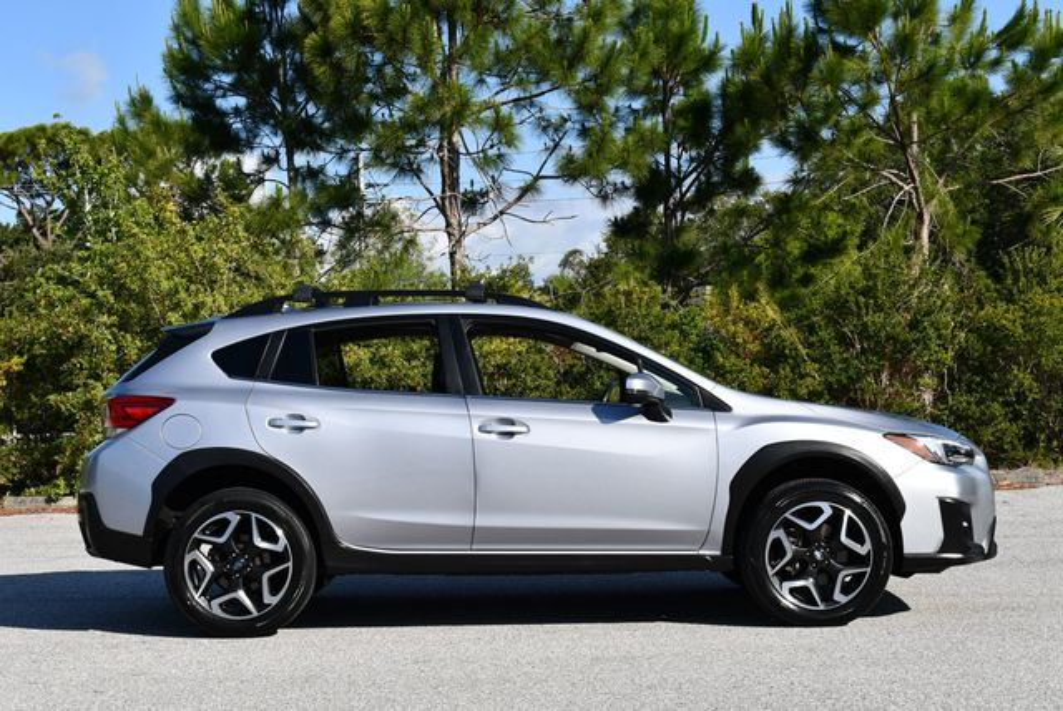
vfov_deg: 22.7
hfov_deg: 33.4
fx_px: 1773
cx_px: 532
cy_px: 356
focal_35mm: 60
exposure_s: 1/250
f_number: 8
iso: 100
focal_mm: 30
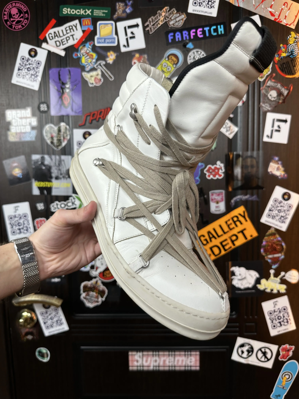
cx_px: 150
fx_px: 276
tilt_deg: -4.6
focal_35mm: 24
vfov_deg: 71.6
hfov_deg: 56.8
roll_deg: +1.1
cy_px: 200
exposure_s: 1/100
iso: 64
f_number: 1.78
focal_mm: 6.86
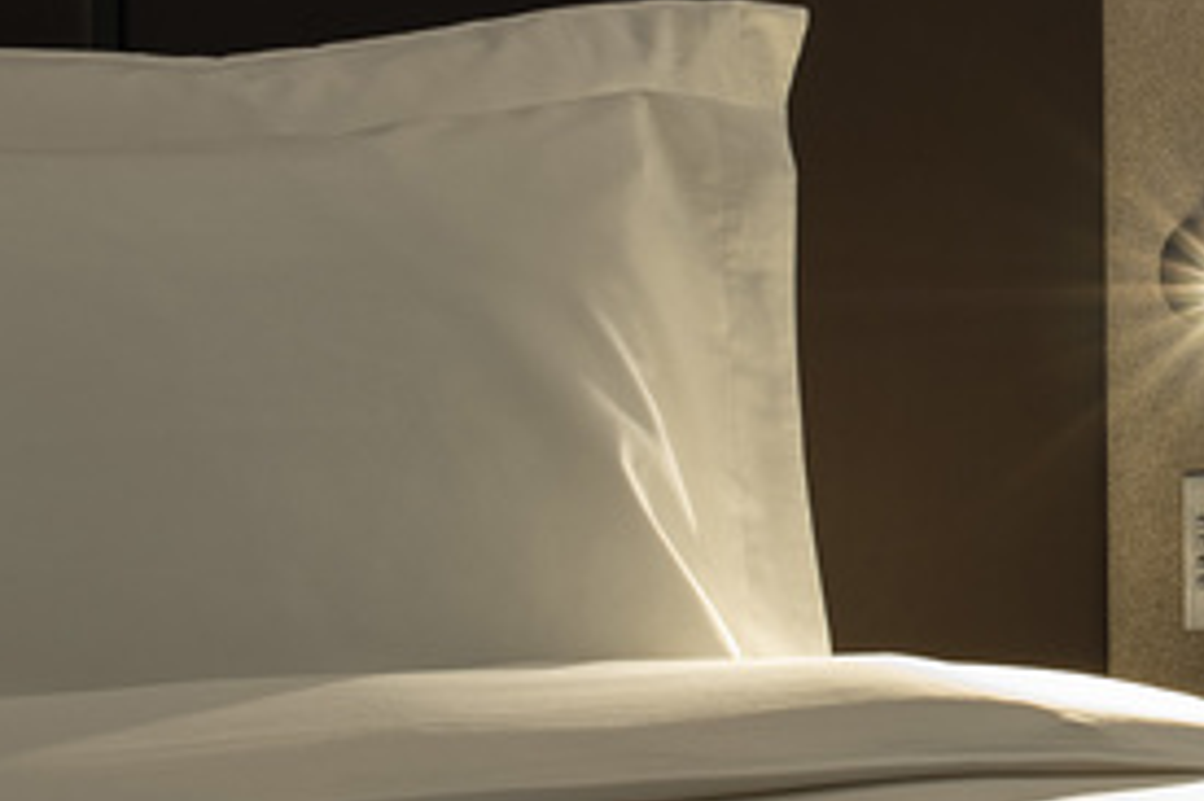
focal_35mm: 120
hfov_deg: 16.6
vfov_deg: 11.4
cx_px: 1322
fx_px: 4011
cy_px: 201
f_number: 11
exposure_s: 2.5
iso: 200
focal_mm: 50
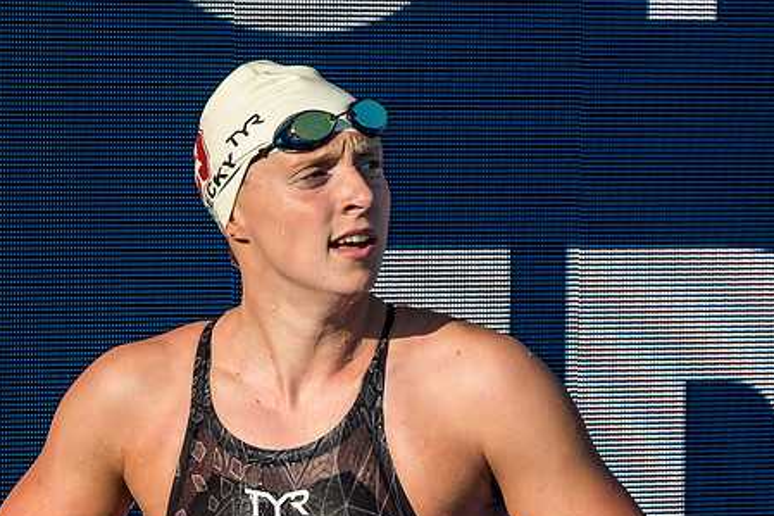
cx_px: 381
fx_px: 15473
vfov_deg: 1.9
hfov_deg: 2.9
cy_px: 338
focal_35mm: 720
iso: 500
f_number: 7.1
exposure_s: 1/1600
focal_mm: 200
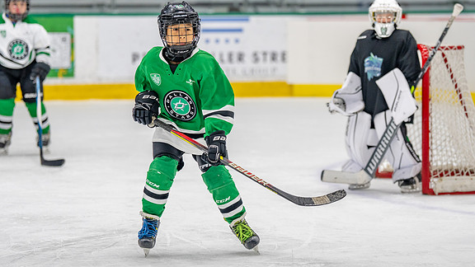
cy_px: 101
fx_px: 2078
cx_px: 257
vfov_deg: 7.4
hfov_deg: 13.0
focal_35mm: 165
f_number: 2.8
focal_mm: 124
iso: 1000
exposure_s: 1/1250
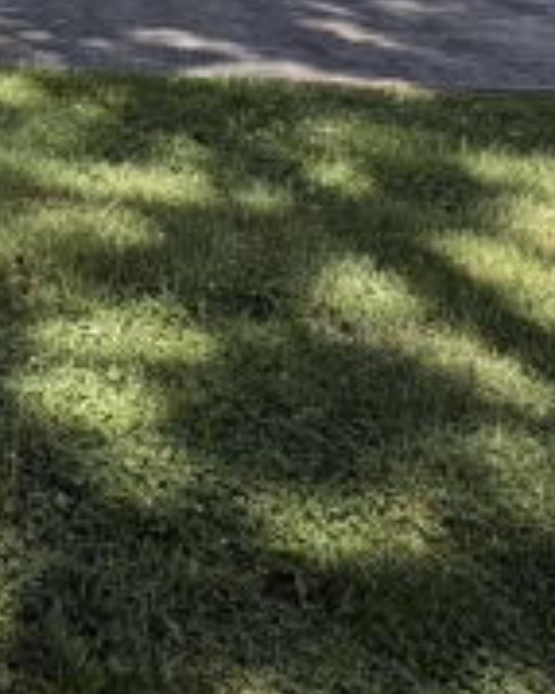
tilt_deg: -3.2
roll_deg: -0.4
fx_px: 1048
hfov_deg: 23.6
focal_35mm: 51
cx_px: -278
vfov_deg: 29.8
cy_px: -194
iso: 40
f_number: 2.2
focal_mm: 2.22
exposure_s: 1/770
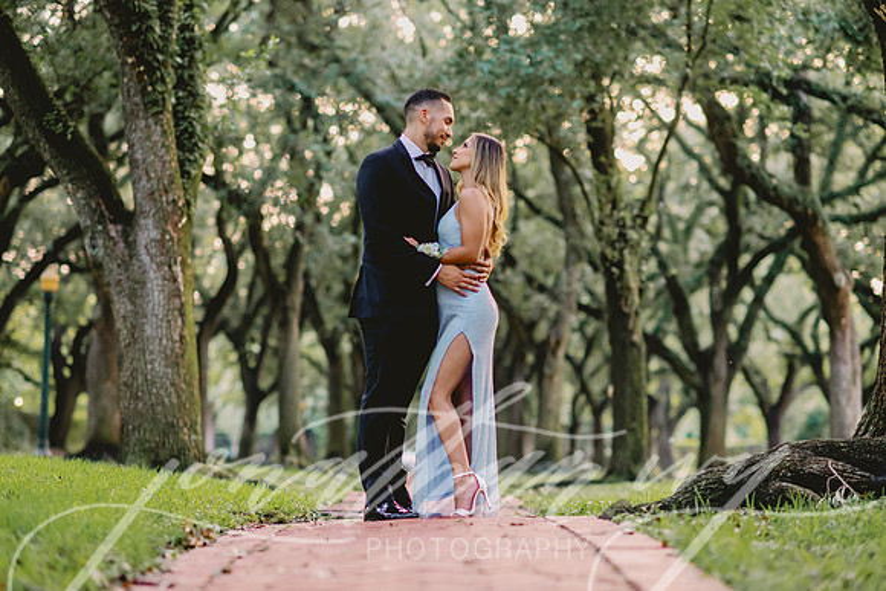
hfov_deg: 22.5
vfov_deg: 15.1
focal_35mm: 90
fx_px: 2226
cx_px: 443
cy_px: 296
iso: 1250
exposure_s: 1/250
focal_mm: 85
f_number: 2
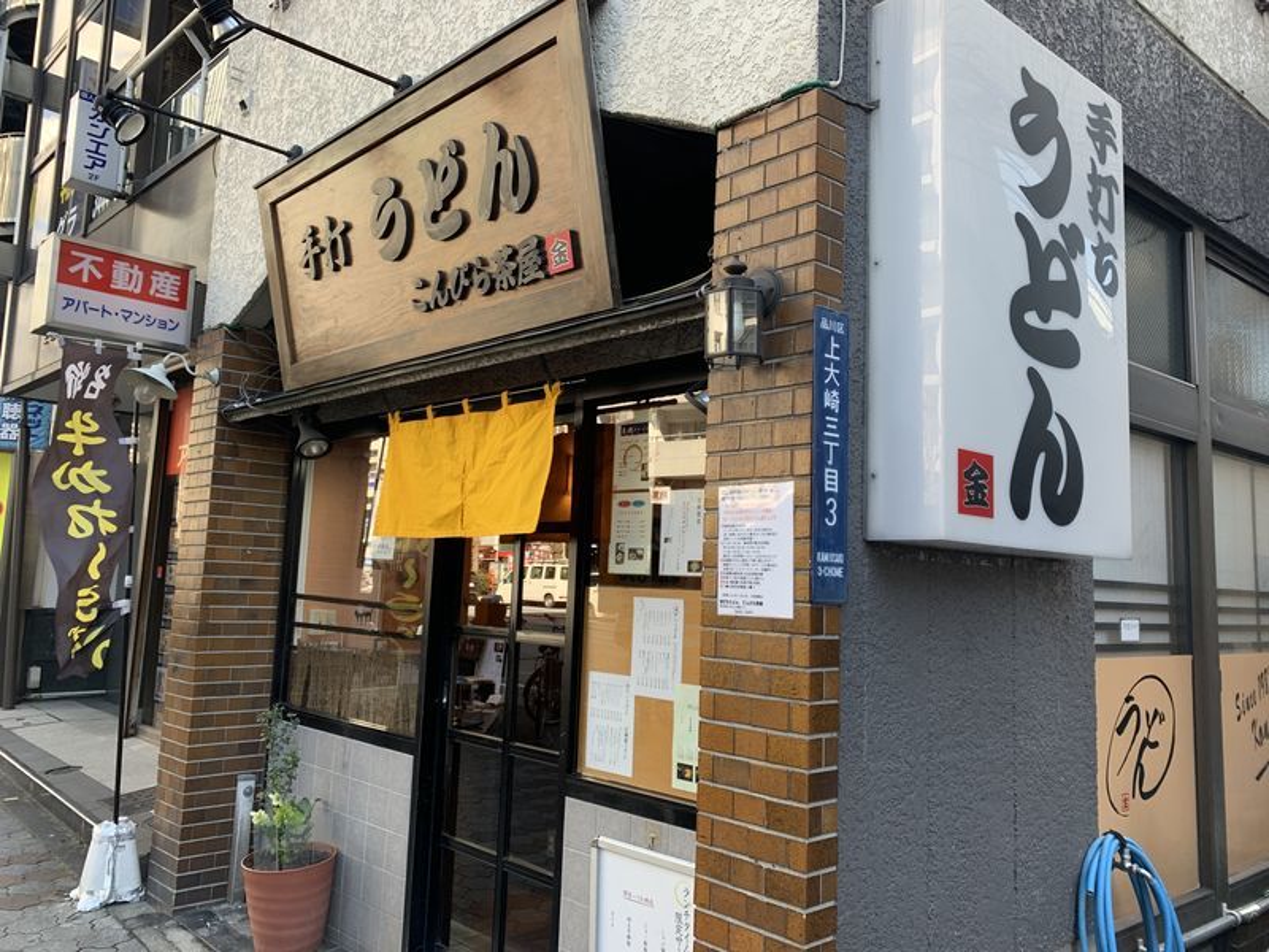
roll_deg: -2.9
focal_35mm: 26
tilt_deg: +6.4
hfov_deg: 67.3
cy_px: 476
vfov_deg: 53.1
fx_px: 953
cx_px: 634
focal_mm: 4.25
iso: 25
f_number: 1.8
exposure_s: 1/122
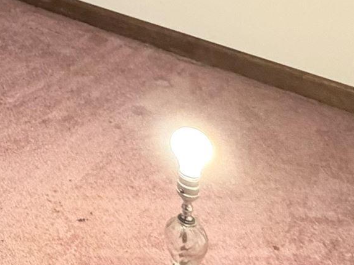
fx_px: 767
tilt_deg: -11.9
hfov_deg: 18.9
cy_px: -190
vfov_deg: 16.8
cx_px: -310
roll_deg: +0.3
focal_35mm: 75
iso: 320
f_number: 2.2
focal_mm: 2.22
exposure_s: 1/60
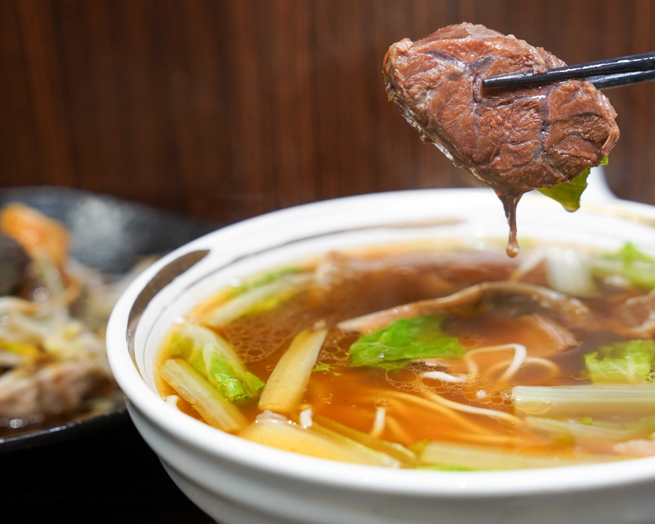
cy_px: 251
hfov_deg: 27.4
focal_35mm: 69
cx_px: 421
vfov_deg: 22.2
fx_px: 1338
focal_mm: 54
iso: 400
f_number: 4
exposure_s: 1/60
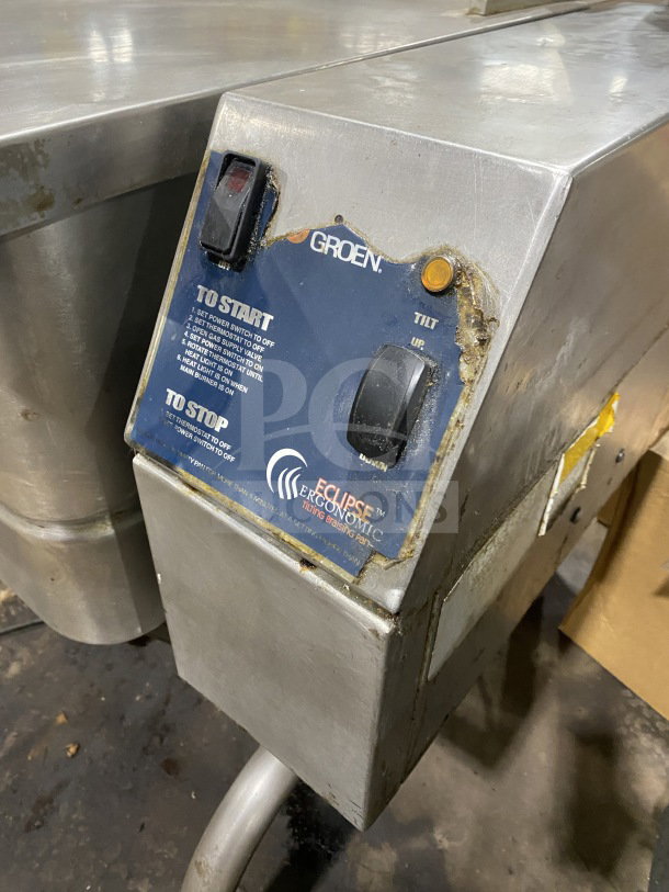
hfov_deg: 53.1
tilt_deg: -40.3
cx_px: 334
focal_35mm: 26
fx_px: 670
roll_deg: +2.0
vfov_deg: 67.3
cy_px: 446
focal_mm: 4.25
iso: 320
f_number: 1.8
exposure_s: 1/60
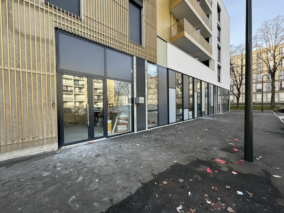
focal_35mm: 14
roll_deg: +0.7
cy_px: 106
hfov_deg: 102.1
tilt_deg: -1.2
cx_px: 142
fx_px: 115
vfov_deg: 85.7
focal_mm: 2.22
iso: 40
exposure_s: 1/221
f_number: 2.2
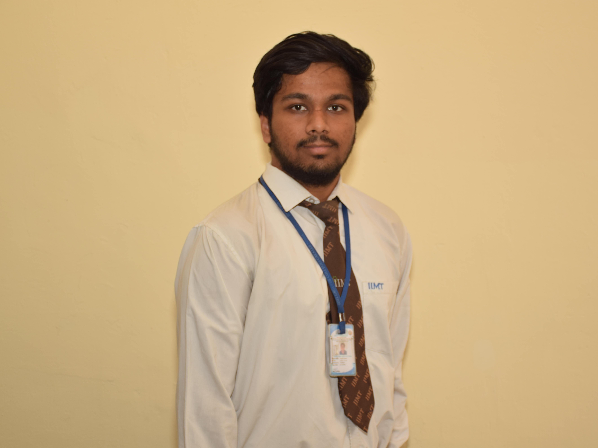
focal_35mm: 78
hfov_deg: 25.0
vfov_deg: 18.9
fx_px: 1347
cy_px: 224
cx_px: 321
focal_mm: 48
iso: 100
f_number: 4.5
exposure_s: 1/125
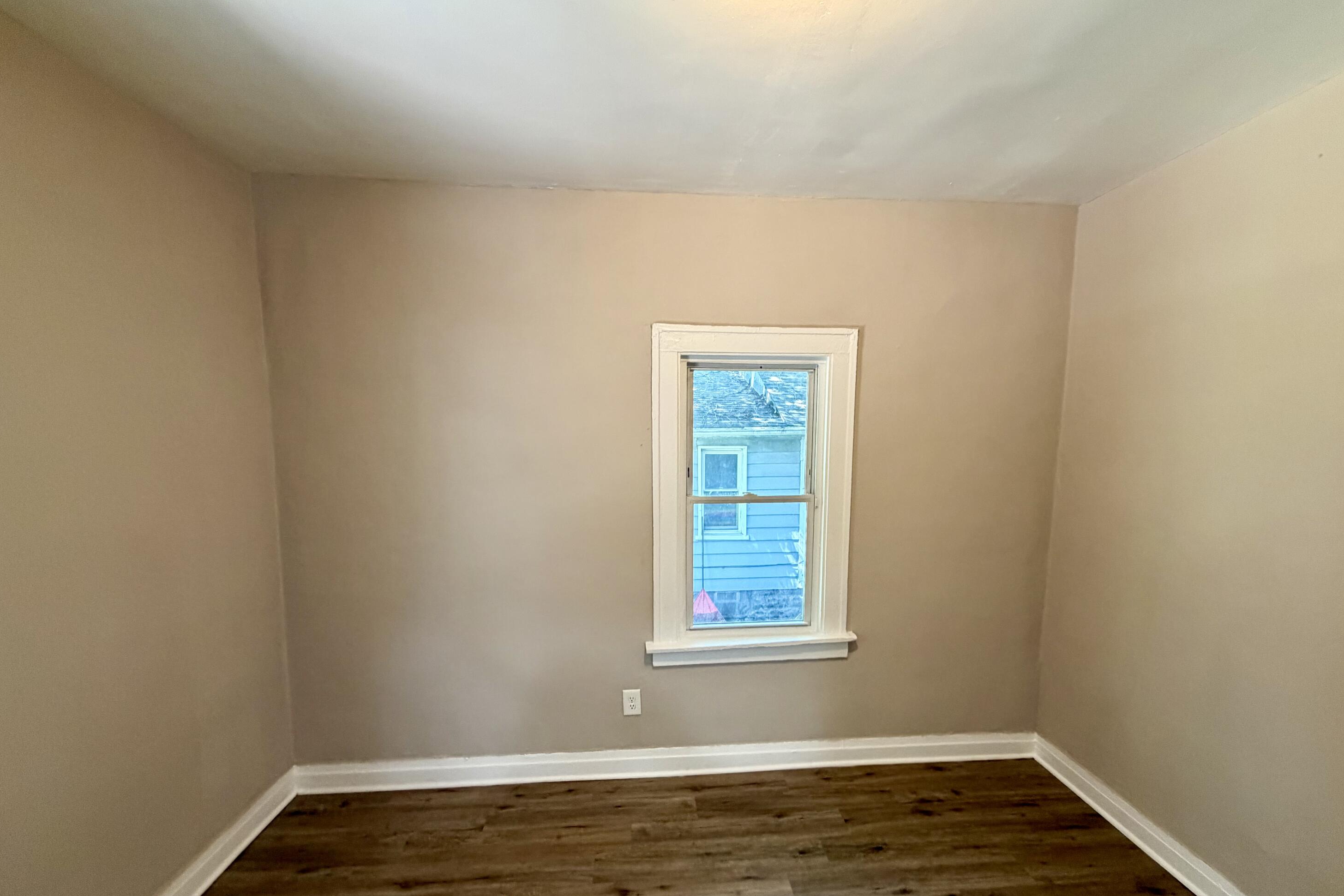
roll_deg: +0.1
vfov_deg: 77.1
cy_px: 497
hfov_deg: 100.4
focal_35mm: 15
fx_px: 560
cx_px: 688
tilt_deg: -4.2
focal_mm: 2.22
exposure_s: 1/60
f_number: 2.2
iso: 320
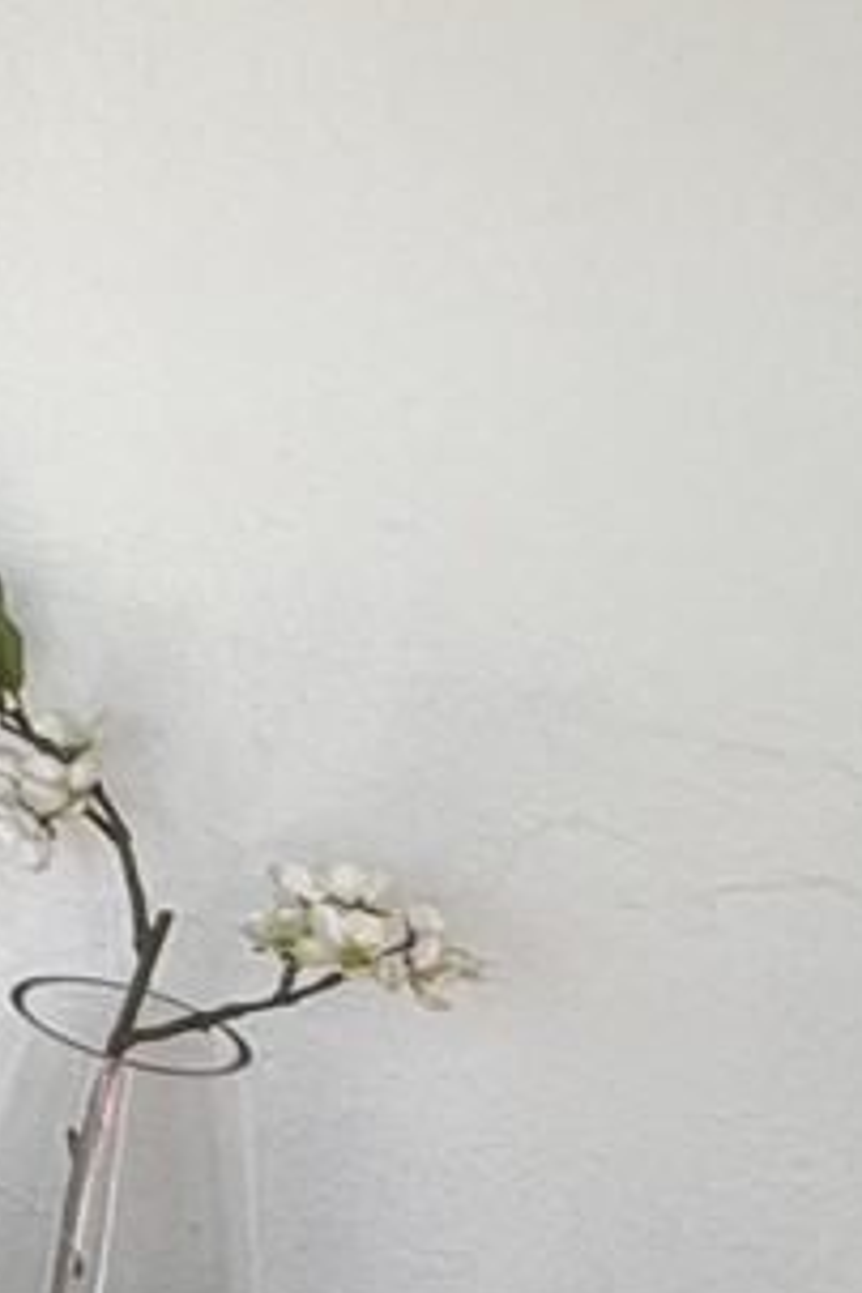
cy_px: 55
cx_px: -2014
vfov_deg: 25.3
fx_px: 2765
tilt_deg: -11.4
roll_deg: -0.8
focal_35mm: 77
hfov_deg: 10.1
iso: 40
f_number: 2.2
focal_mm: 2.22
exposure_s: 1/155
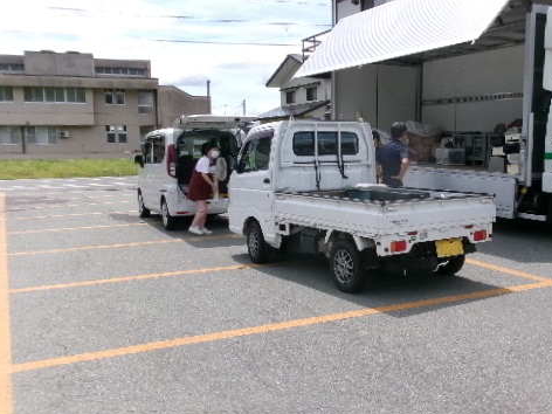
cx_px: 372
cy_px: 214
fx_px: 606
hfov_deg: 48.1
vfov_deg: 37.7
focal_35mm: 38
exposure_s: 1/120
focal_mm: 5.1
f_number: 10.8
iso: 100
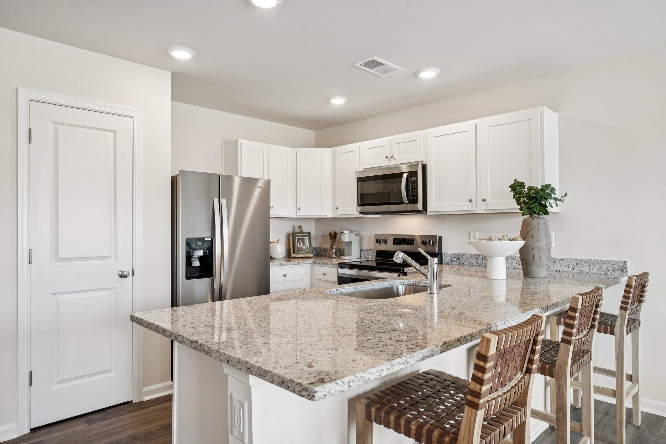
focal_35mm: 22
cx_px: 333
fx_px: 407
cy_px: 222
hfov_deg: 78.6
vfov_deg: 57.2
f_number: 8
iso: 100
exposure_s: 1/8
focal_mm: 22
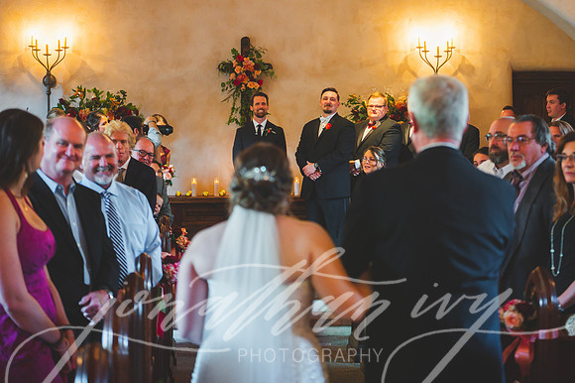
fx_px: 1261
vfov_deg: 17.3
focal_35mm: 79
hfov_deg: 25.7
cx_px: 324
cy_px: 167
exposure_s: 1/125
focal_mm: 70
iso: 2500
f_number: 2.8
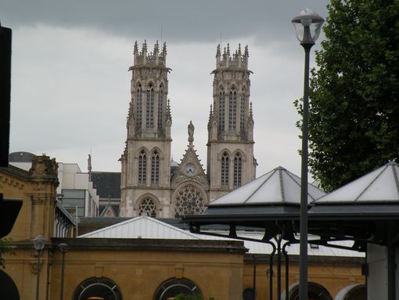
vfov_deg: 9.6
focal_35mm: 155
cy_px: 150
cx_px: 200
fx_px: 1787
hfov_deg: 12.7
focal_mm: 27.4
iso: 64
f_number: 5
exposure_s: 1/165
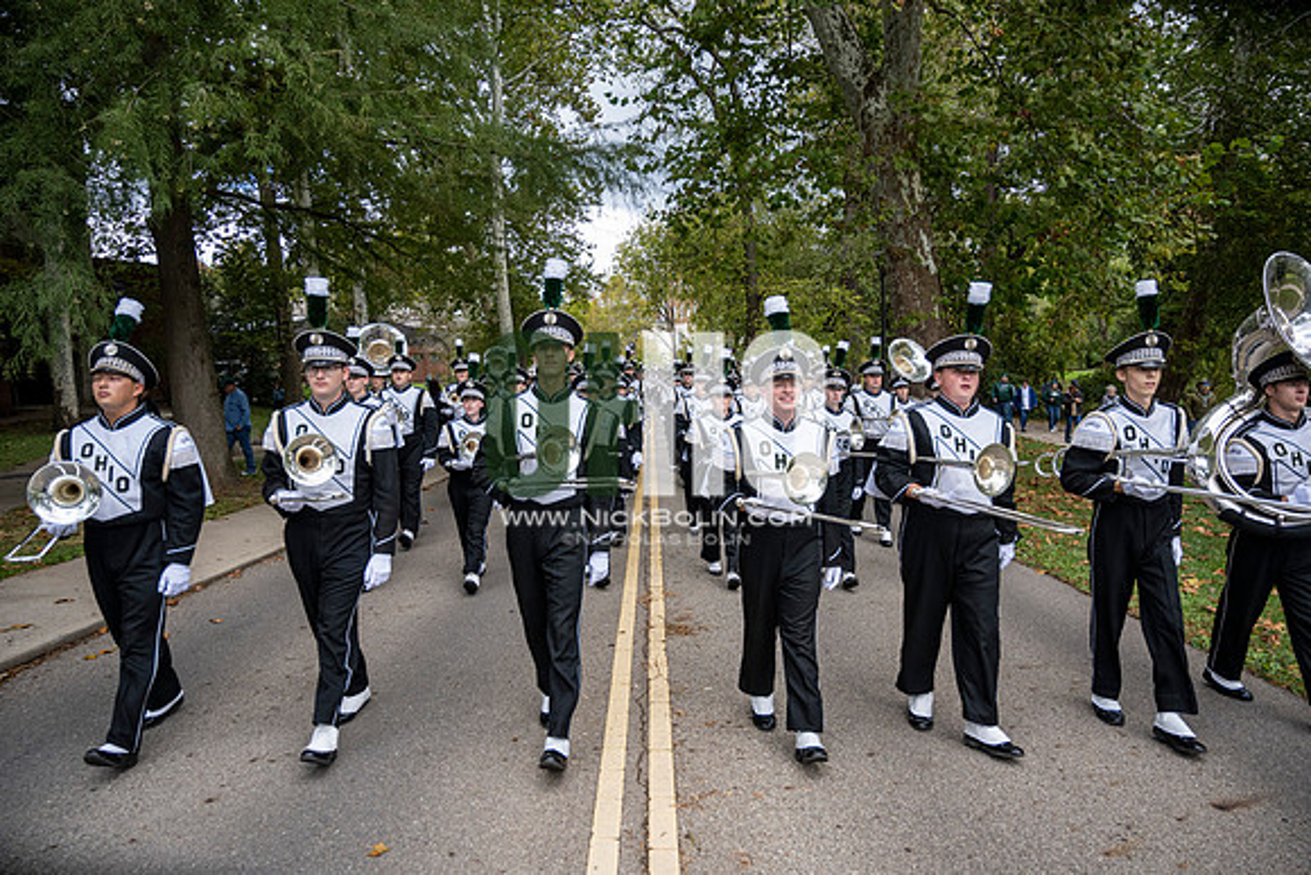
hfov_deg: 73.7
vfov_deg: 53.2
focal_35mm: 24
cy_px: 438
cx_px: 656
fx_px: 874
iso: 500
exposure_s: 1/1000
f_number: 4
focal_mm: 24
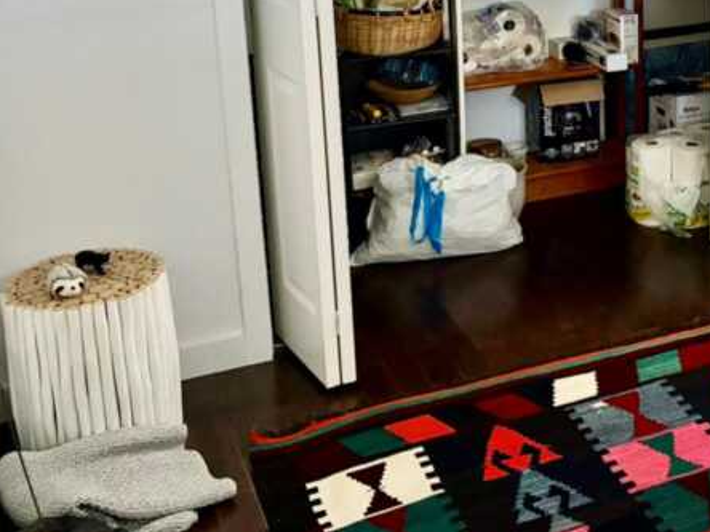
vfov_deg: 23.7
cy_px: 46
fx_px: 1231
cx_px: 676
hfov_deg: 30.4
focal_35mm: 60
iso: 500
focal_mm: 5.96
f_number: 1.6
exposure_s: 1/44
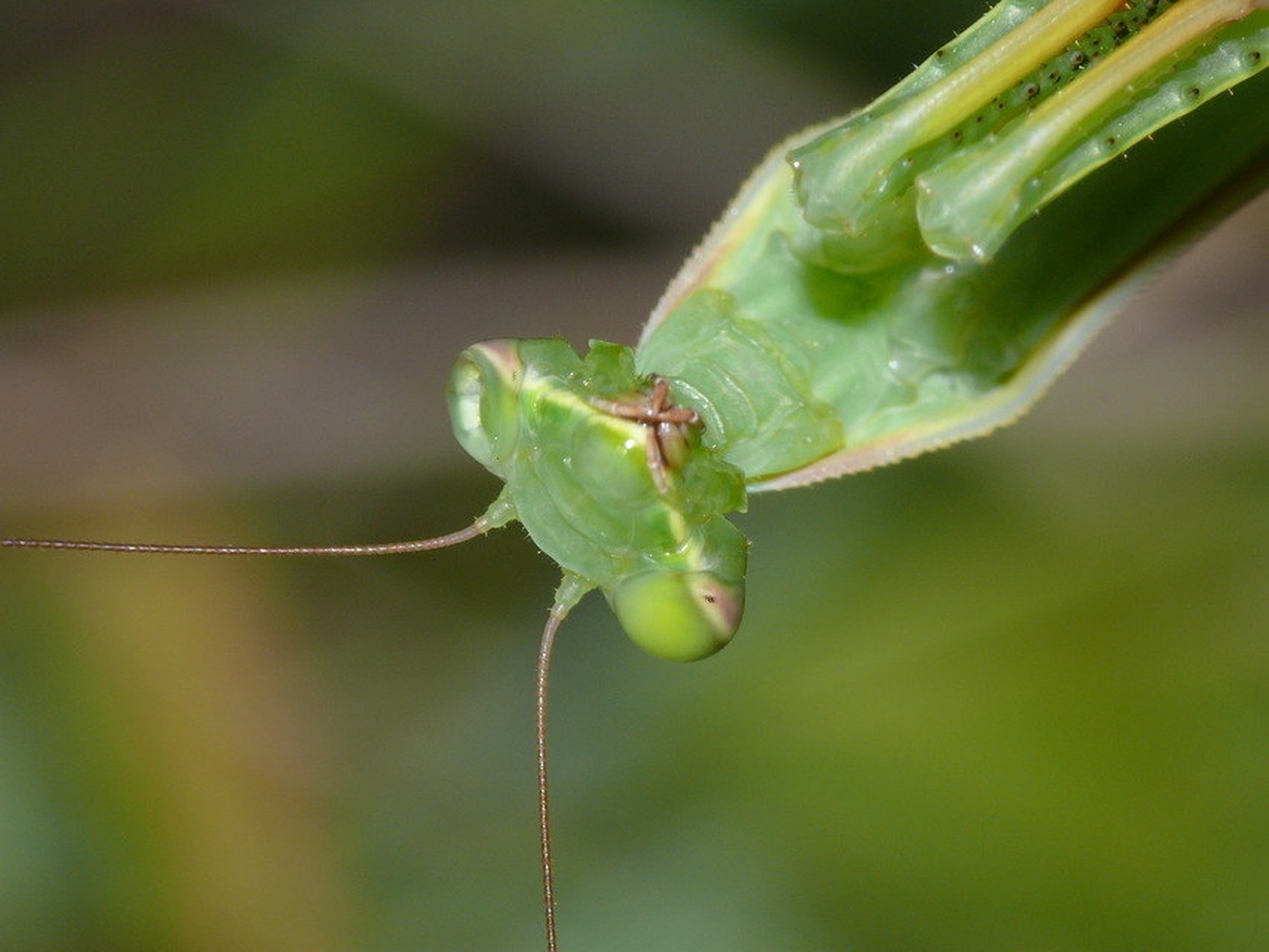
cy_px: 476
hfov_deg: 4.7
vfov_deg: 3.5
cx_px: 634
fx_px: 15399
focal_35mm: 420
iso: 100
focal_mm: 88.8
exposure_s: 1/640
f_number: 11
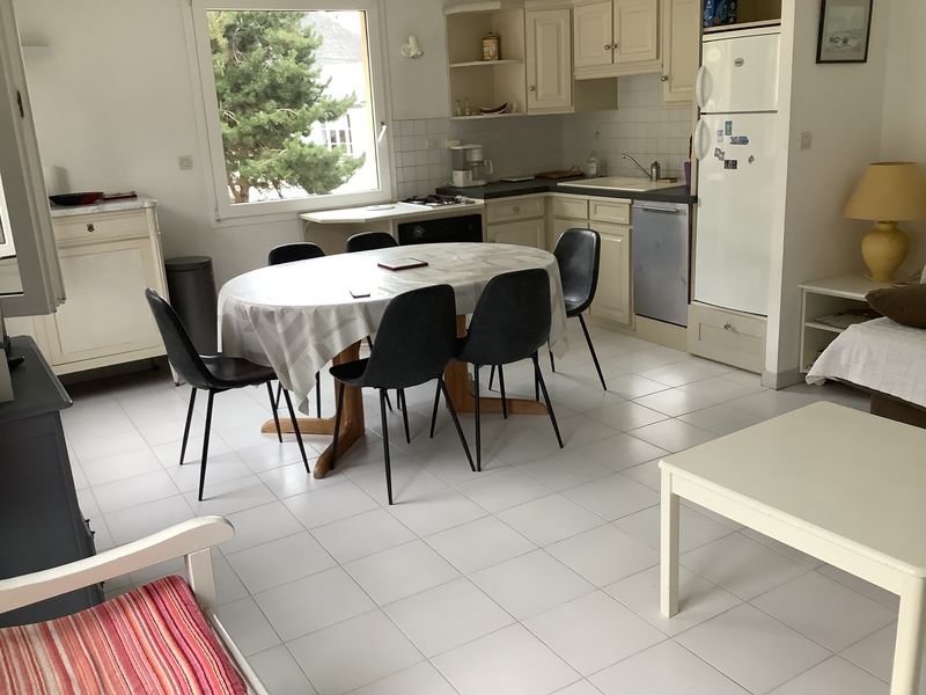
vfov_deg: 45.4
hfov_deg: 58.4
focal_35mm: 31
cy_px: 348
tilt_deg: -16.3
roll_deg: +3.5
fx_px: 829
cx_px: 463
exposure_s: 1/60
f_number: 2.4
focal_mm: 3.3
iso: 125
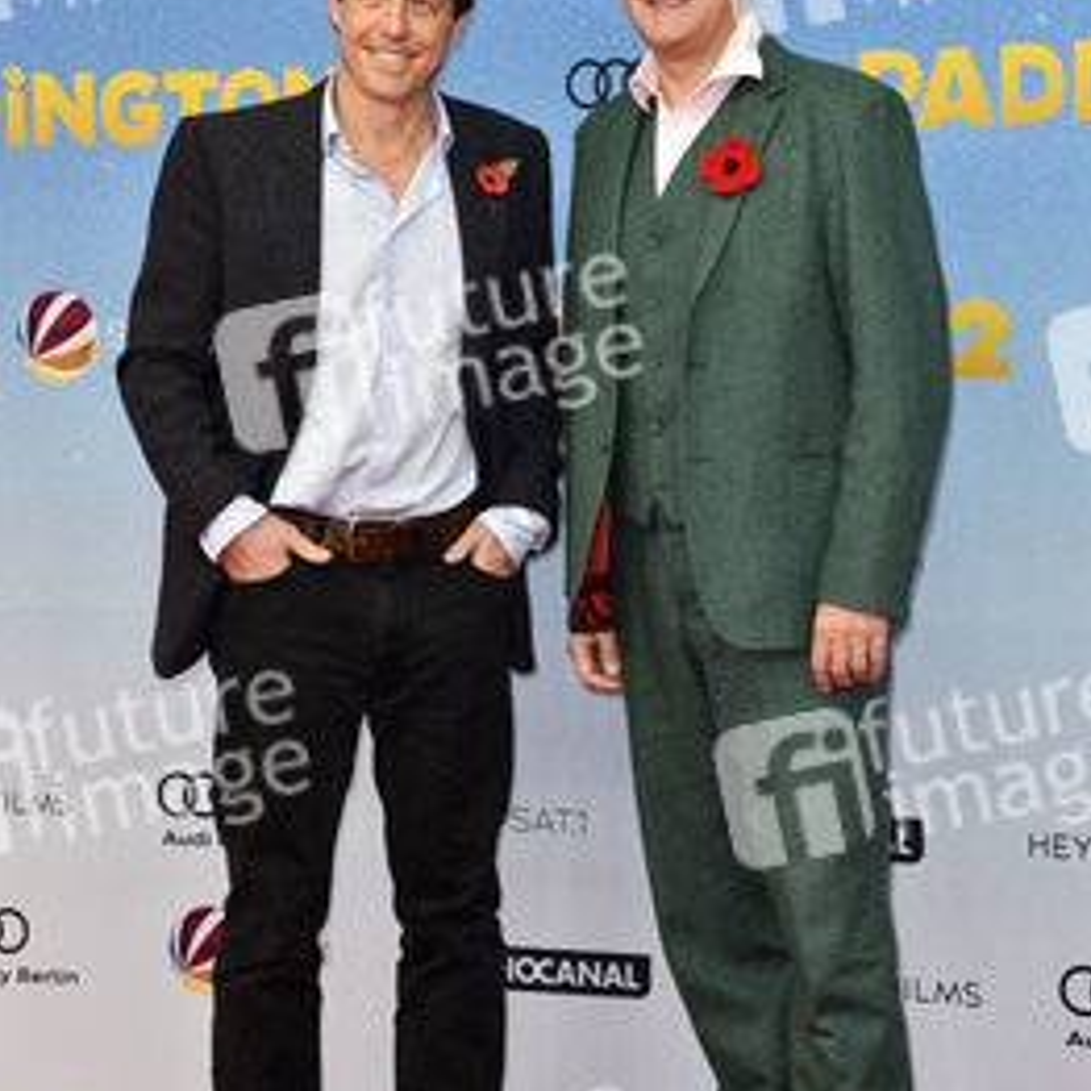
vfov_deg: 13.7
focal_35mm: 127
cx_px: 550
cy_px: 562
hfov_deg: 13.7
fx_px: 4529
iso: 640
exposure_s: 1/200
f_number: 5.6
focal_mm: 98
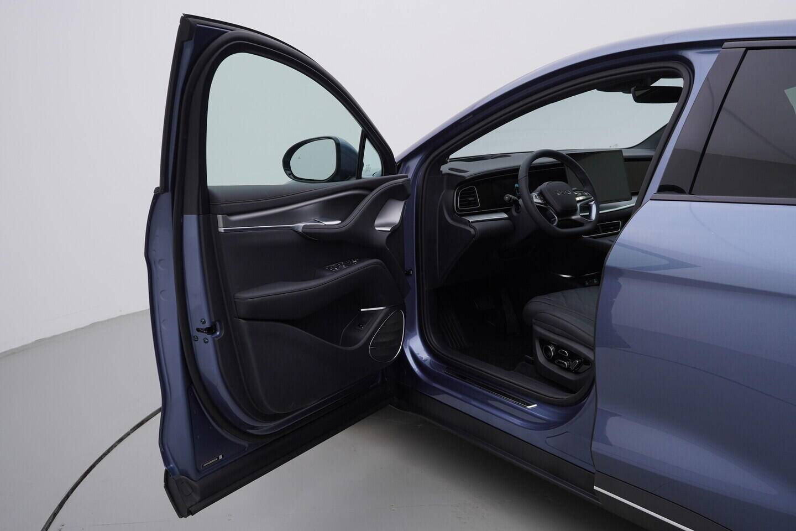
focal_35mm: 36
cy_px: 266
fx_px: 796
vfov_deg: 36.9
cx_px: 398
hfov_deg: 53.1
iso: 125
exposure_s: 1/100
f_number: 4.5
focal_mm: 24
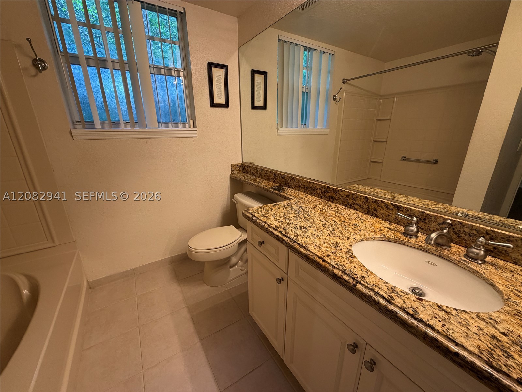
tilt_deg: -17.8
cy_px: 196
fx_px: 211
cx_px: 261
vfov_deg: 85.7
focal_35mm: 14
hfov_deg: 102.1
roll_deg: +0.3
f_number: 2.2
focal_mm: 2.22
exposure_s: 1/60
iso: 160
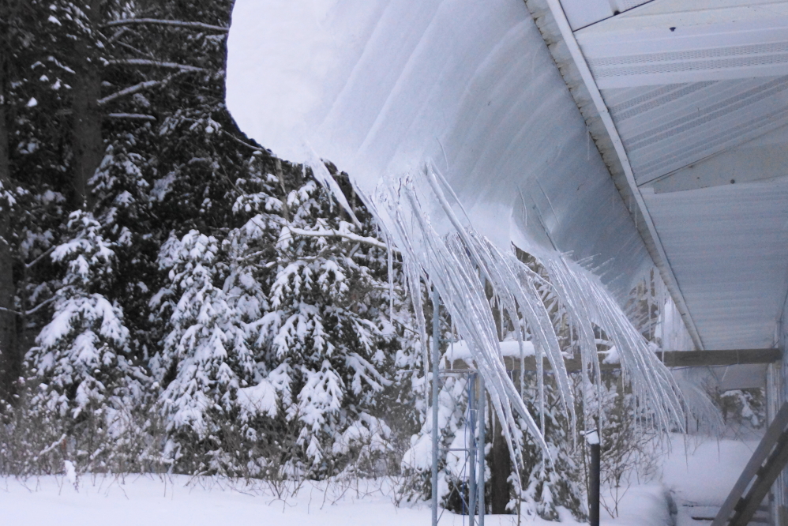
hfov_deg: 43.6
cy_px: 263
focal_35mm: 45
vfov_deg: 29.9
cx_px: 394
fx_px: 985
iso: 1250
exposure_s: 1/60
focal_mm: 30
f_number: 4
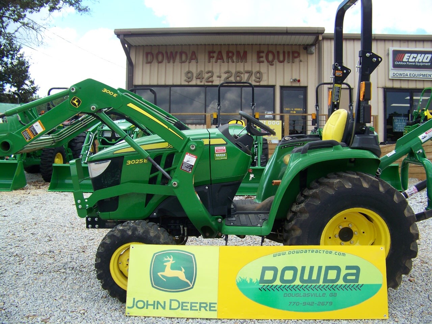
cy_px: 162
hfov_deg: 51.4
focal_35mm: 36
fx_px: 449
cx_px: 216
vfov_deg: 39.7
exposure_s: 1/320
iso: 64
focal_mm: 5.85
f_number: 2.8
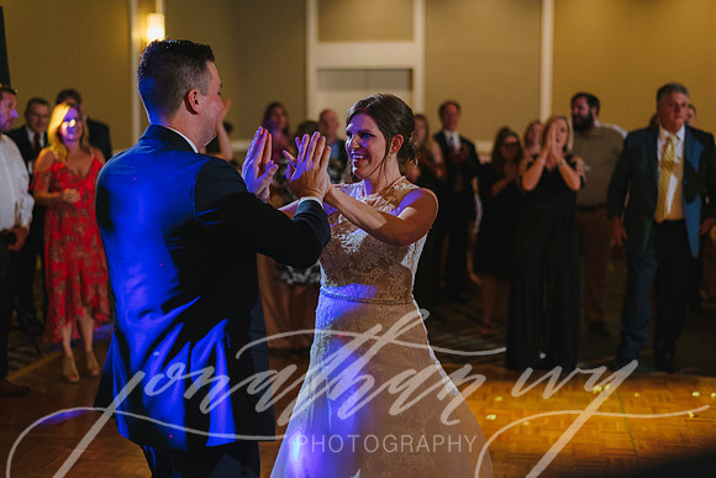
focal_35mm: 50
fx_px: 995
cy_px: 239
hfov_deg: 39.6
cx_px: 358
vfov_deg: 27.0
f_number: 2.2
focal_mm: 50
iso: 1600
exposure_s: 1/160
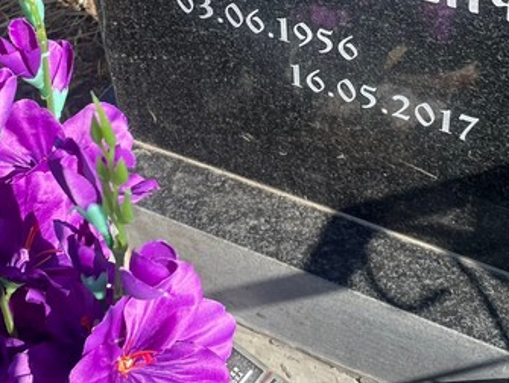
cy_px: 41
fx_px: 913
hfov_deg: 31.1
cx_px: 286
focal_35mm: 62
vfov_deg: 23.1
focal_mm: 4.2
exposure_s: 1/1742
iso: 32
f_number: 1.6
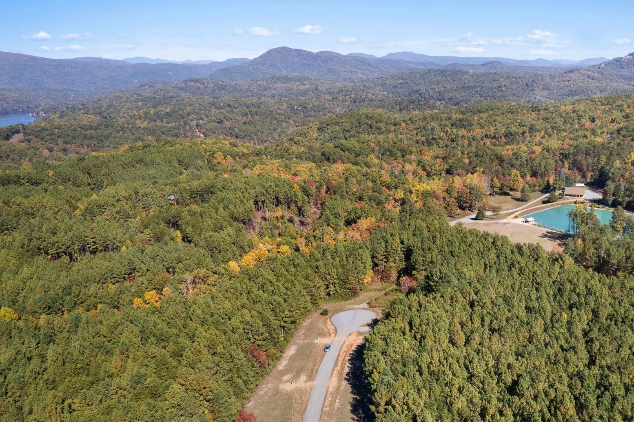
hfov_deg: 62.3
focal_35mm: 29
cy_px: 215
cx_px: 417
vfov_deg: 44.9
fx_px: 511
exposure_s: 1/2500
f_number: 2.8
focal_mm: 8.38
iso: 100
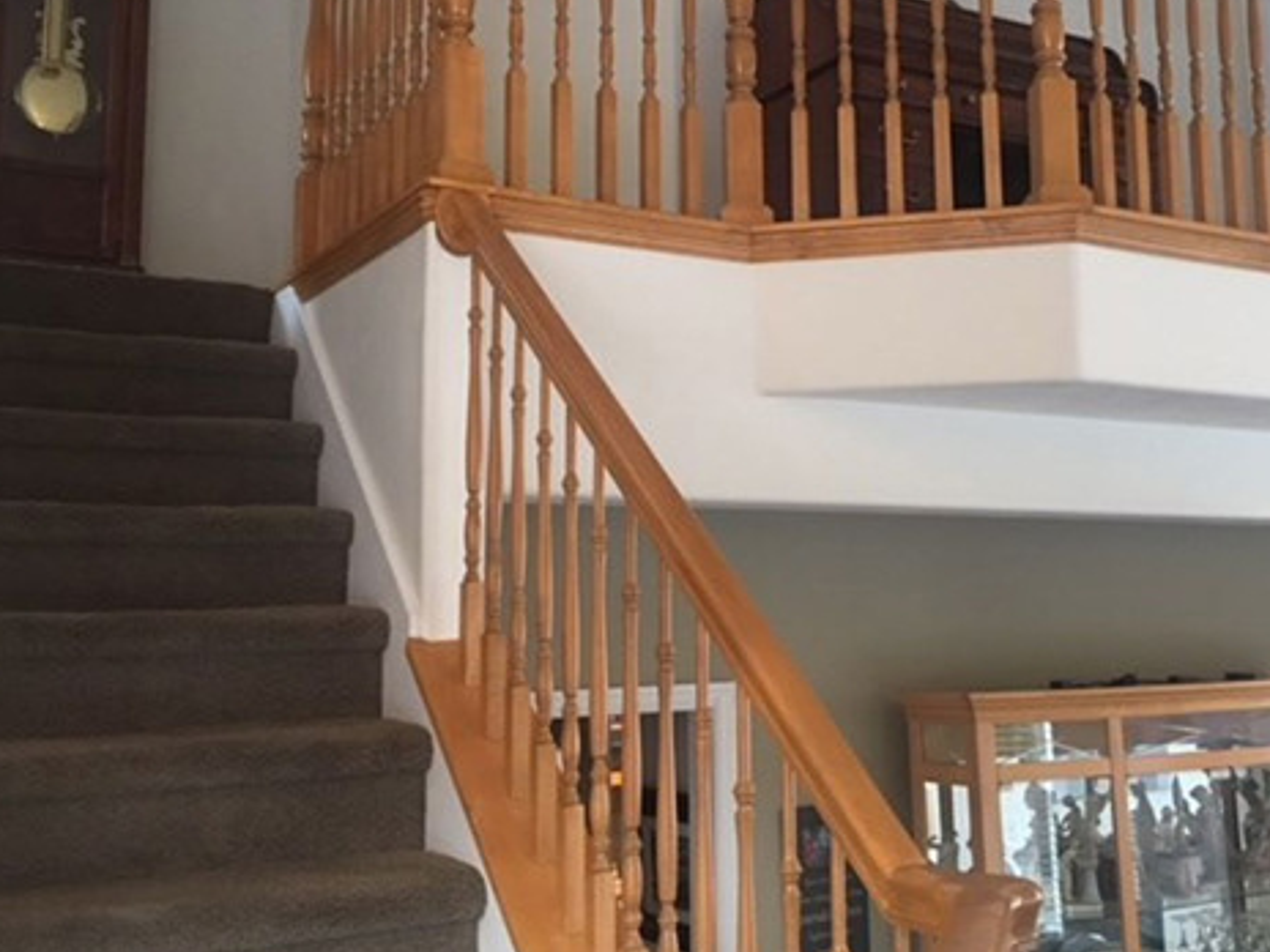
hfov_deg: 46.6
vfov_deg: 35.8
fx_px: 1468
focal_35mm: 40
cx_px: 747
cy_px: 375
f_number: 2.2
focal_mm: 4.15
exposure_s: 1/10
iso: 80
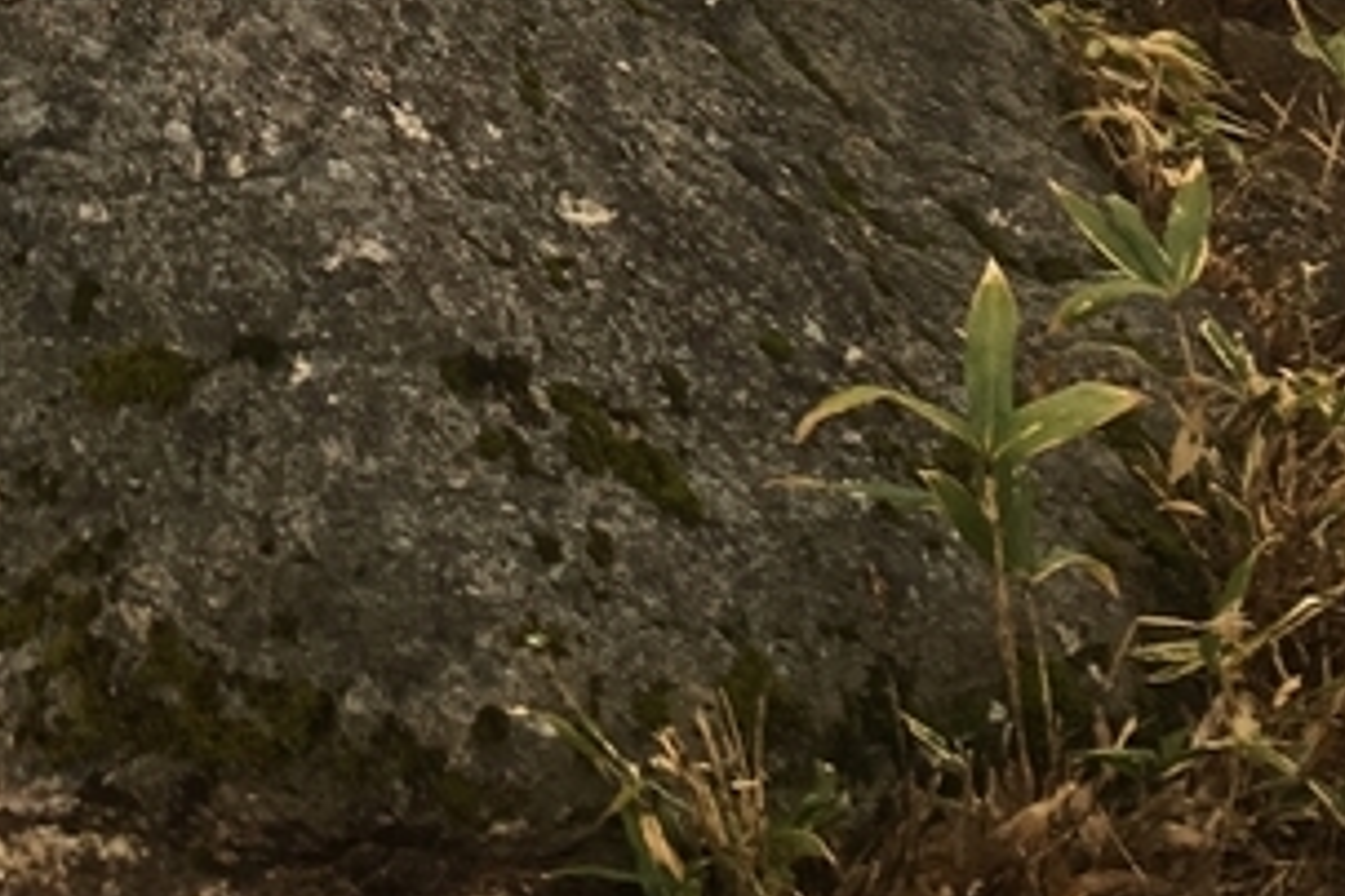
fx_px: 3811
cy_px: -519
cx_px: 302
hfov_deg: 19.8
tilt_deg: -1.6
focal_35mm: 102
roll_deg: -1.2
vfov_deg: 12.6
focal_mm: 4.15
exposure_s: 1/120
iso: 25
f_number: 2.2
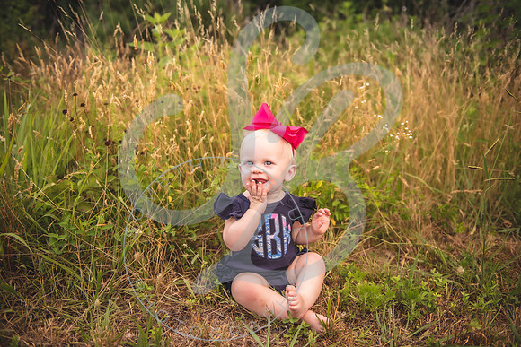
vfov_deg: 41.1
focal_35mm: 32
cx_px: 260
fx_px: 463
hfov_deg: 58.7
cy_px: 174
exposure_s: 1/640
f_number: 2.8
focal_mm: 32
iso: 100
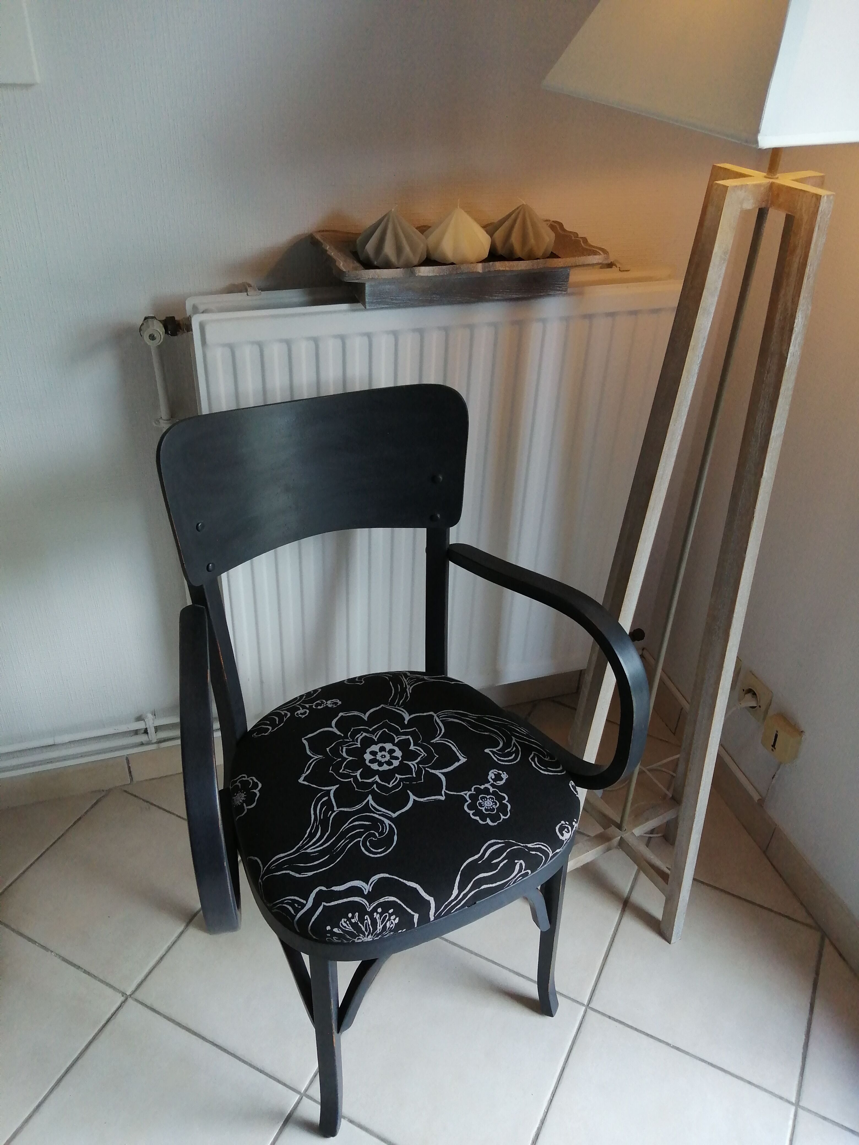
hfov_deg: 53.1
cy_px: 572
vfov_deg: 67.3
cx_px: 430
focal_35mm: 26
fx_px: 860
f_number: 1.8
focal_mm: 3.46
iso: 100
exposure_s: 1/100
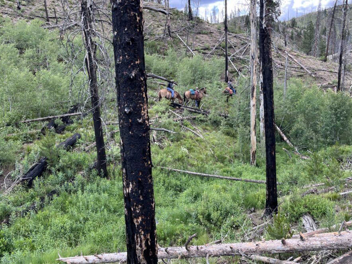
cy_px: 118
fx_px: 305
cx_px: 166
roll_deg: +4.5
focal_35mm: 30
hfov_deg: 59.9
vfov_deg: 46.7
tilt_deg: -12.4
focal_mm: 5.1
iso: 50
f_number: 1.6
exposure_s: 1/608
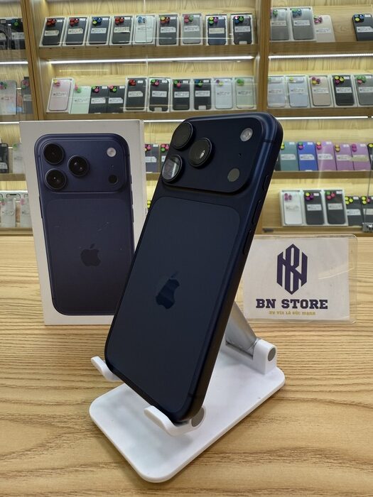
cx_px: 186
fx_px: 345
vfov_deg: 71.6
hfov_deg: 56.8
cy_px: 248
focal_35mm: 24
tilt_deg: -12.8
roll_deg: -0.7
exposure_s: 1/120
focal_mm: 2.22
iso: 100
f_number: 2.2
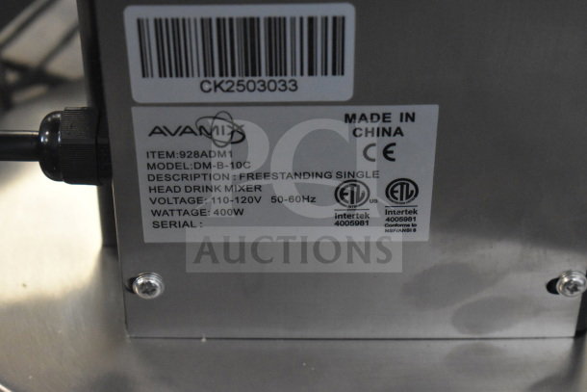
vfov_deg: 16.6
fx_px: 1345
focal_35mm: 82
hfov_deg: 24.6
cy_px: 196
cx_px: 294
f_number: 5.6
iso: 7200
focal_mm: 55
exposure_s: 1/100
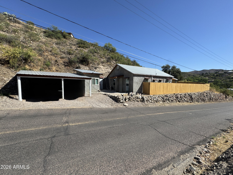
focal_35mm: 14
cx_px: 116
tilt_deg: -3.6
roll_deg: +0.1
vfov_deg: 85.7
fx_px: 94
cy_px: 88
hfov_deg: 102.1
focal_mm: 2.22
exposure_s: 1/1927
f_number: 2.2
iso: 50
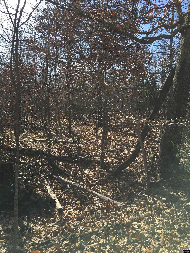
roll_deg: -2.2
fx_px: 212
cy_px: 126
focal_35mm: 29
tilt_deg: -3.5
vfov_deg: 61.7
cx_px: 95
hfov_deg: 48.2
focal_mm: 4.15
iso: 25
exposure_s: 1/810
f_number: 2.2
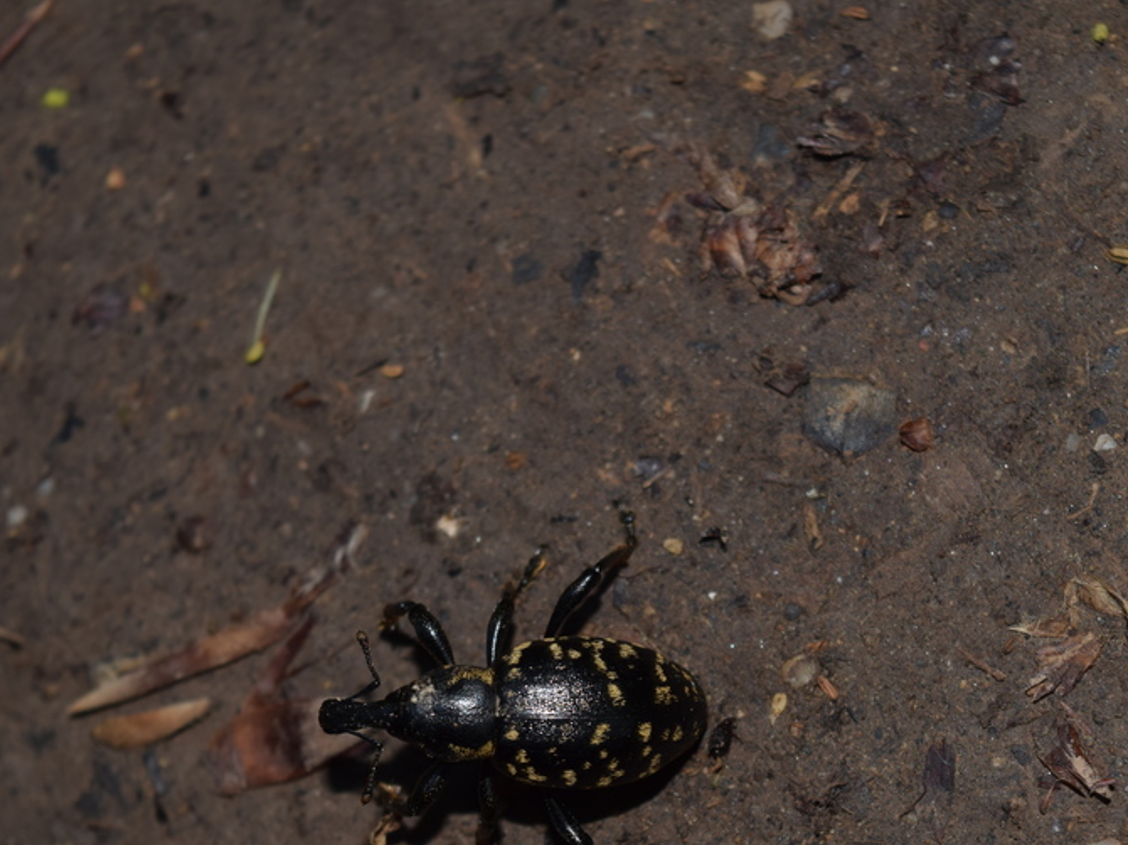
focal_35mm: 114
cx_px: 673
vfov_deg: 13.0
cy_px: 502
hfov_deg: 17.3
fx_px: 3703
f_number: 8
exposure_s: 1/60
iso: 100
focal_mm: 55
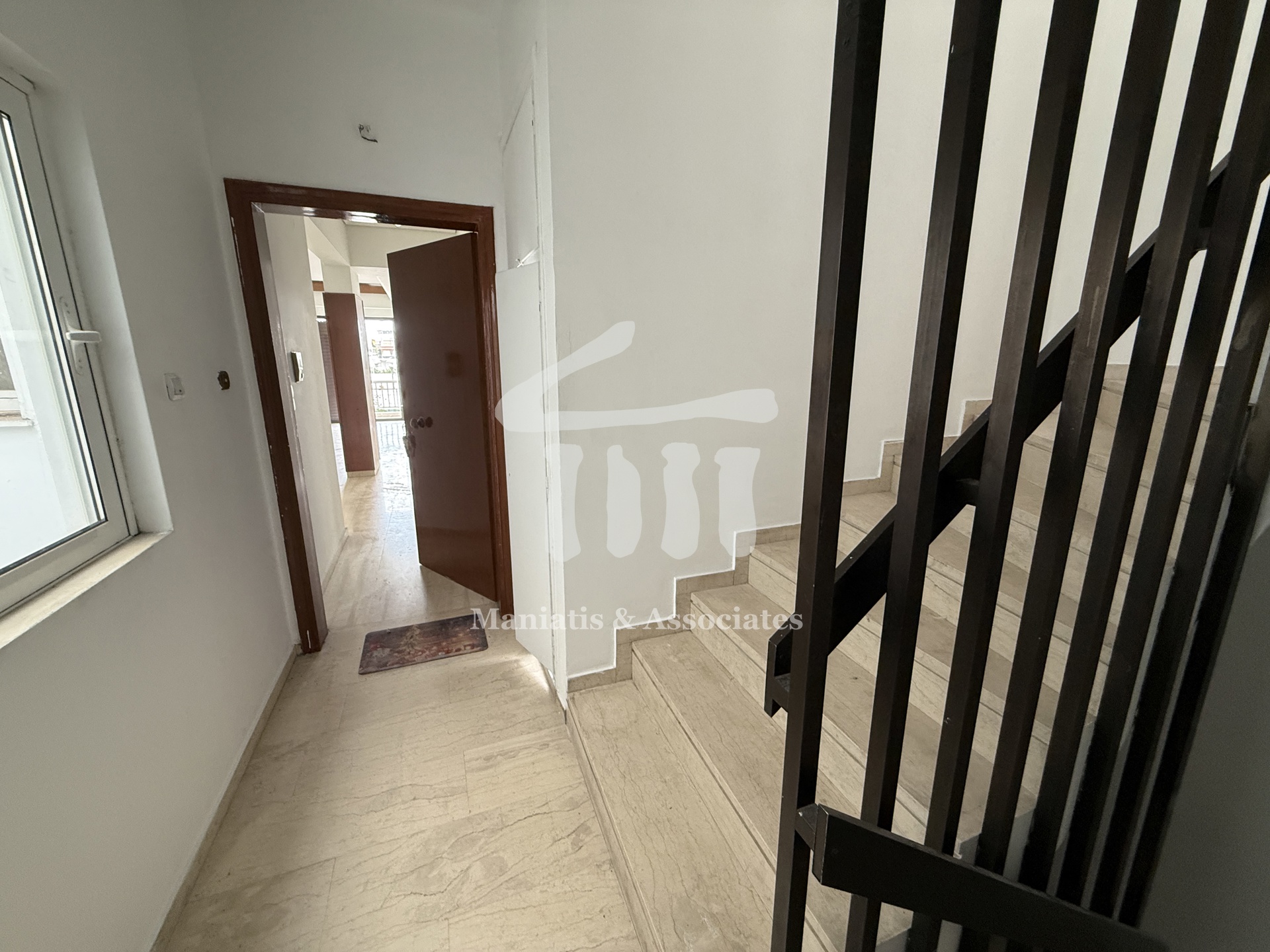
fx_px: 514
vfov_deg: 85.7
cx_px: 635
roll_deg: -0.8
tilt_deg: -13.1
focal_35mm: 14
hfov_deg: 102.1
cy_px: 476
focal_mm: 2.22
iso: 320
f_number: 2.2
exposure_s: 1/92
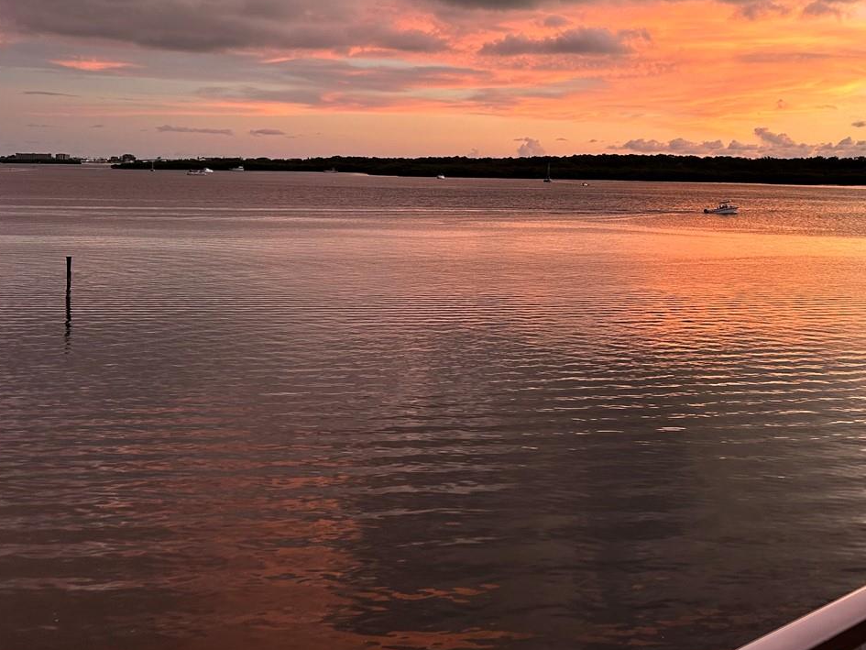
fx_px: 1101
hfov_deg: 41.9
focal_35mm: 44
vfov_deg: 32.3
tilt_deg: -0.4
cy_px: 169
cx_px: 631
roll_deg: +0.8
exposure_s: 1/121
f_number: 1.5
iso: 50
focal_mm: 5.7
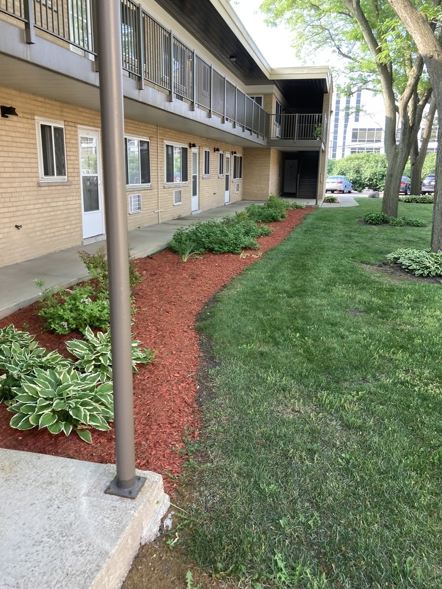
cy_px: 294
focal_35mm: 28
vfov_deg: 63.4
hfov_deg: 49.7
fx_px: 477
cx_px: 221
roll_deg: -2.4
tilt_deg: -13.3
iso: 50
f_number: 1.8
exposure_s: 1/121
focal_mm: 3.99
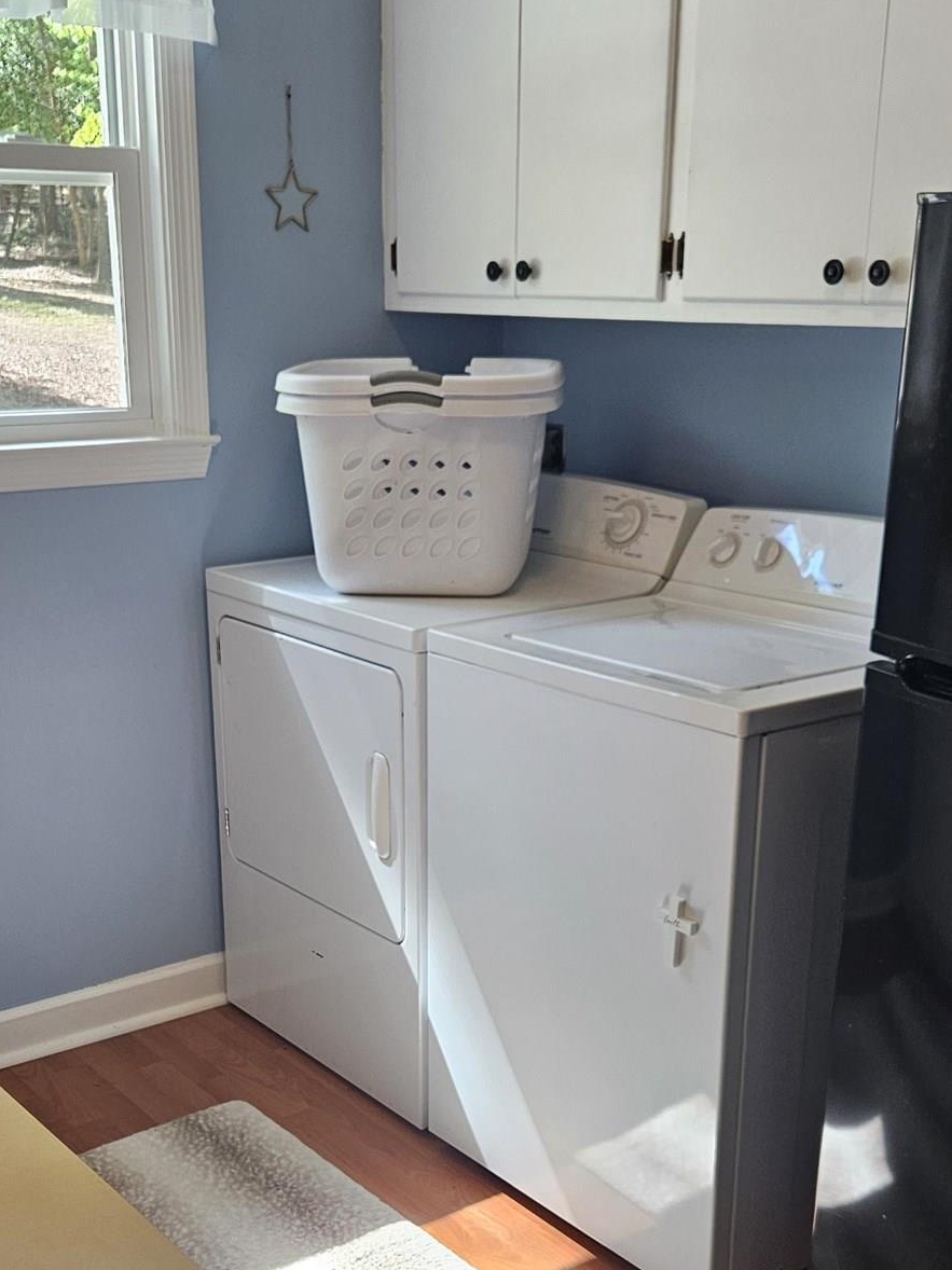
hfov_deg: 32.2
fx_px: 1651
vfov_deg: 41.6
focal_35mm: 45
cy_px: 830
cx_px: 439
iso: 125
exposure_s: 1/120
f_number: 1.8
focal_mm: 5.4
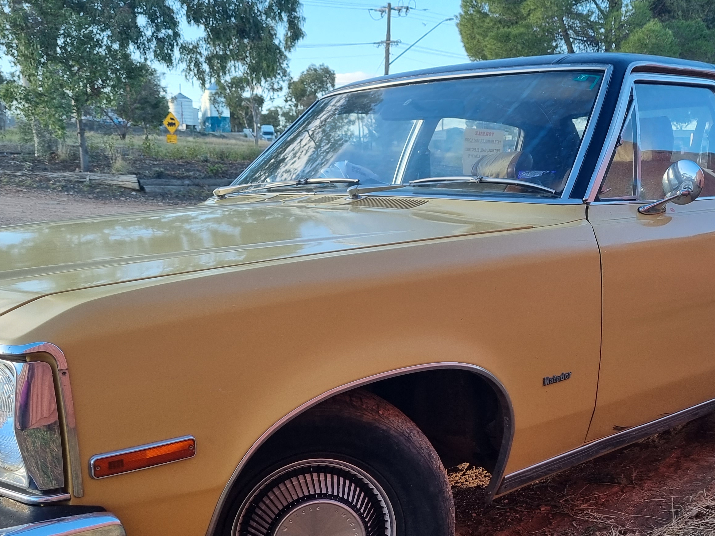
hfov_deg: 42.0
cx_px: 409
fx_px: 929
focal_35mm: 45
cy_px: 427
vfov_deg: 31.4
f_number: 1.8
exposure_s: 1/244
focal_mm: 5.4
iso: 50
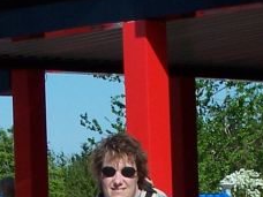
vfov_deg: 5.8
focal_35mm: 252
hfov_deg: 7.9
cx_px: 148
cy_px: 309
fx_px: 1915
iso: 80
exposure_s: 1/1000
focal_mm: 9.3
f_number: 4.5
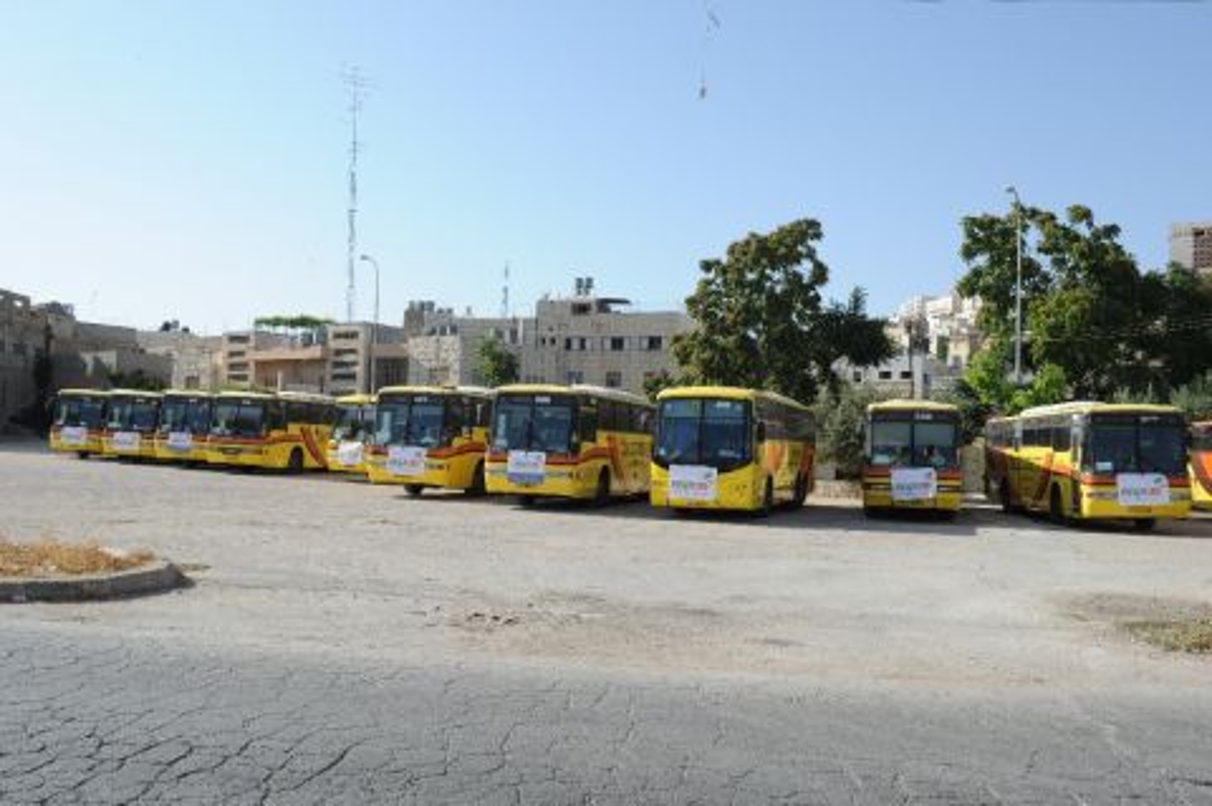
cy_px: 403
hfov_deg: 58.8
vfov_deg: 41.0
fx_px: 1076
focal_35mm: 32
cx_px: 606
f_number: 13
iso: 1250
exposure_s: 1/640
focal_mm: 32
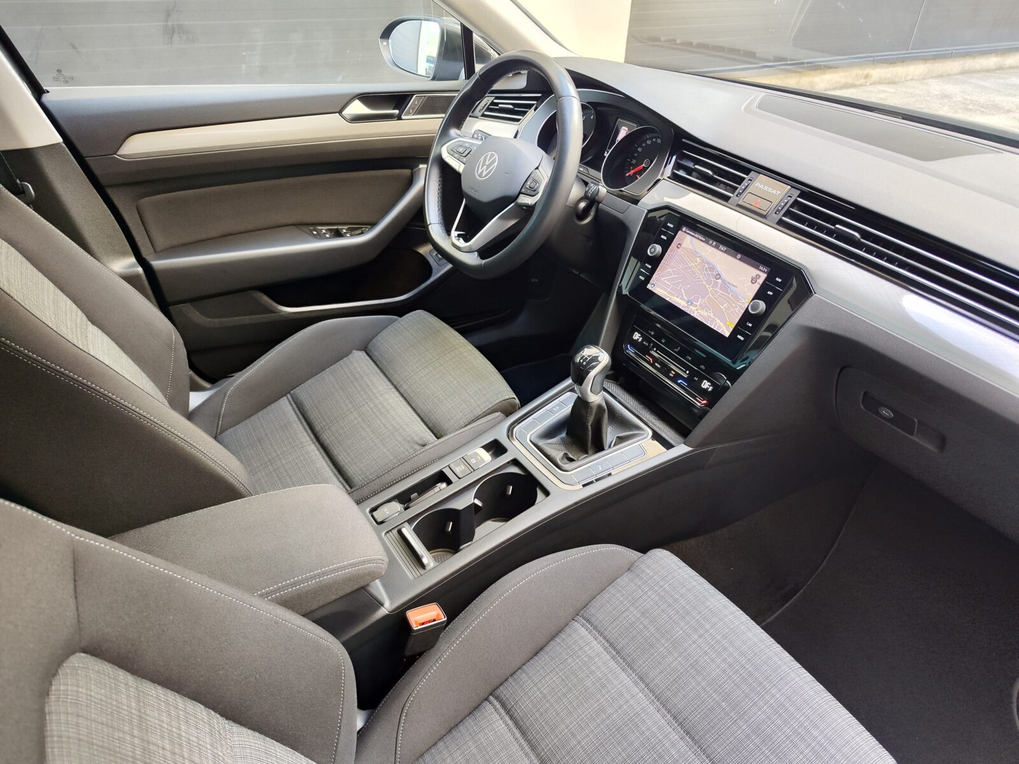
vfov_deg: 58.9
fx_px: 677
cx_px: 510
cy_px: 382
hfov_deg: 73.9
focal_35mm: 23
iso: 417
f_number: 1.69
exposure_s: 1/50
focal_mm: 7.01
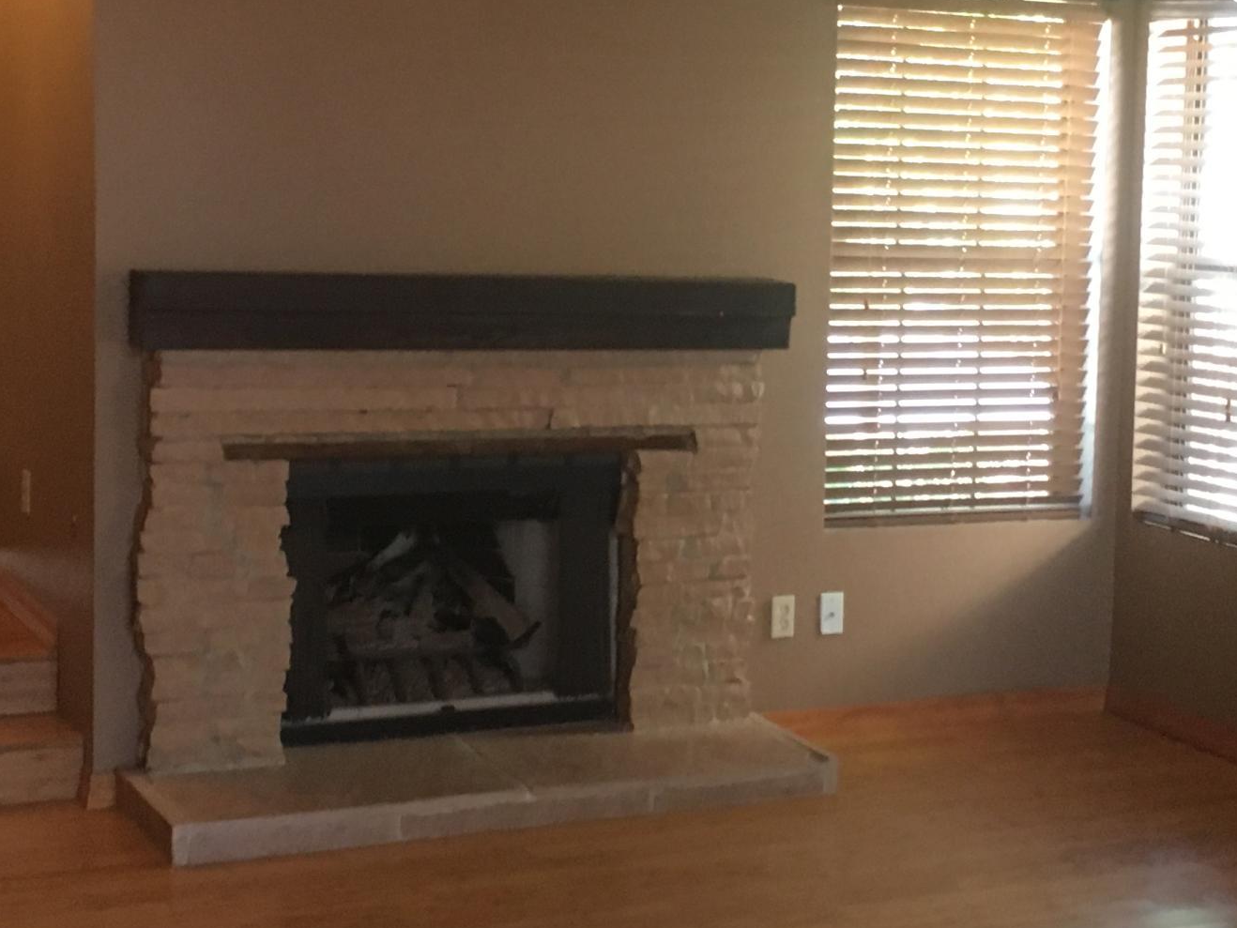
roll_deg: -0.8
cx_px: 848
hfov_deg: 29.1
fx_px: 2359
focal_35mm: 66
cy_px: 405
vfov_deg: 22.2
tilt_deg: -4.2
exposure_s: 1/30
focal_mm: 4.15
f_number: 2.2
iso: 160
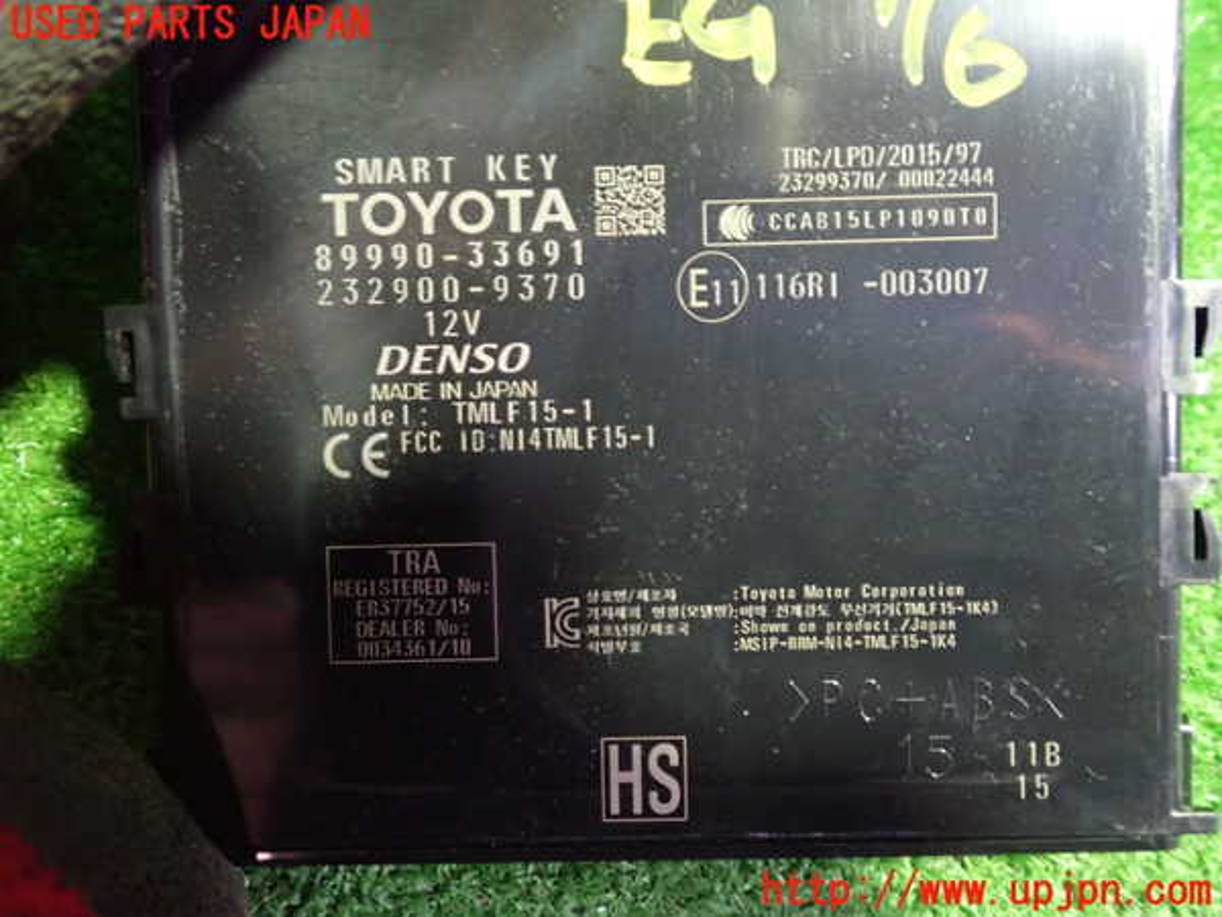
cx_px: 611
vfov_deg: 46.8
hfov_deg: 60.0
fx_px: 1059
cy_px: 458
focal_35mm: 30
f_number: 2.3
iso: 800
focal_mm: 5.4
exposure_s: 1/25
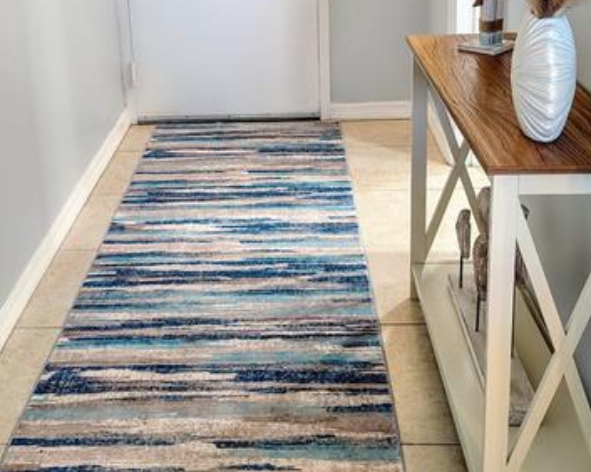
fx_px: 892
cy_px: 84
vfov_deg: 28.9
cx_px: 239
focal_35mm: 51
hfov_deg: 36.6
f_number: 1.8
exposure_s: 1/60
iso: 1231
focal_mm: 5.56
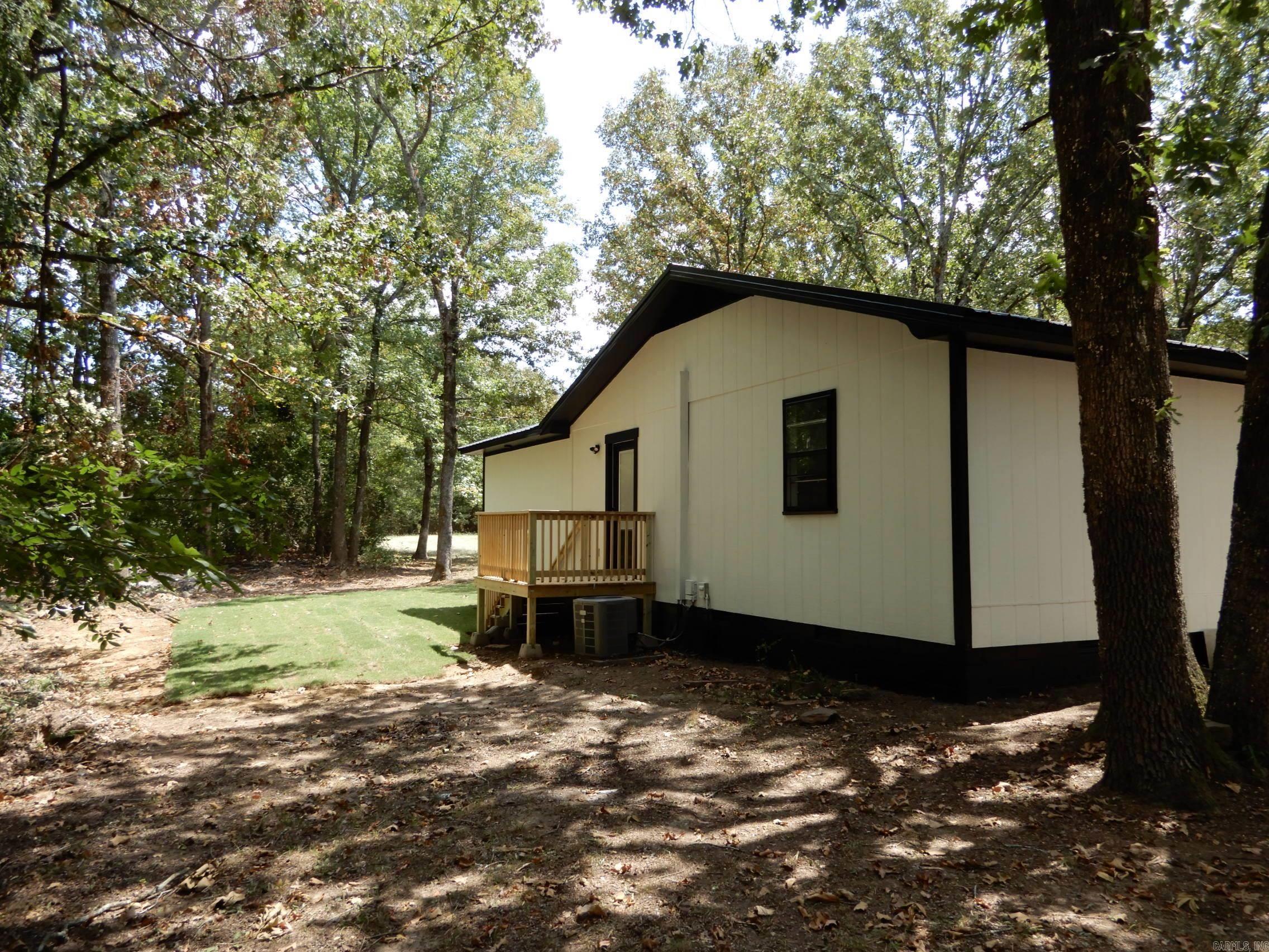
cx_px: 634
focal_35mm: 24
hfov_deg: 71.6
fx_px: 880
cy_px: 476
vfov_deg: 56.8
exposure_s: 1/250
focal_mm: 4.3
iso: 80
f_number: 3.4
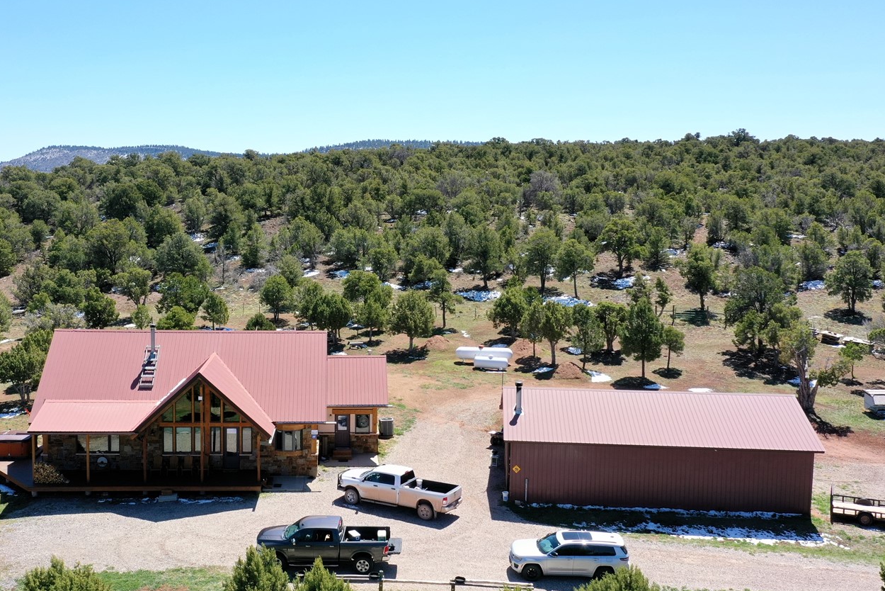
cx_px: 380
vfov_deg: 35.1
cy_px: 280
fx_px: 934
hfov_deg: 50.5
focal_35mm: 38
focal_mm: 10.26
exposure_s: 1/400
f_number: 5.6
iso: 100
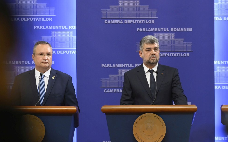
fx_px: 1305
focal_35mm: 210
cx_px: 153
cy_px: 75
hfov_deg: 10.0
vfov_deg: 6.2
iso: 4000
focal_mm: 135
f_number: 3.5
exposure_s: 1/400
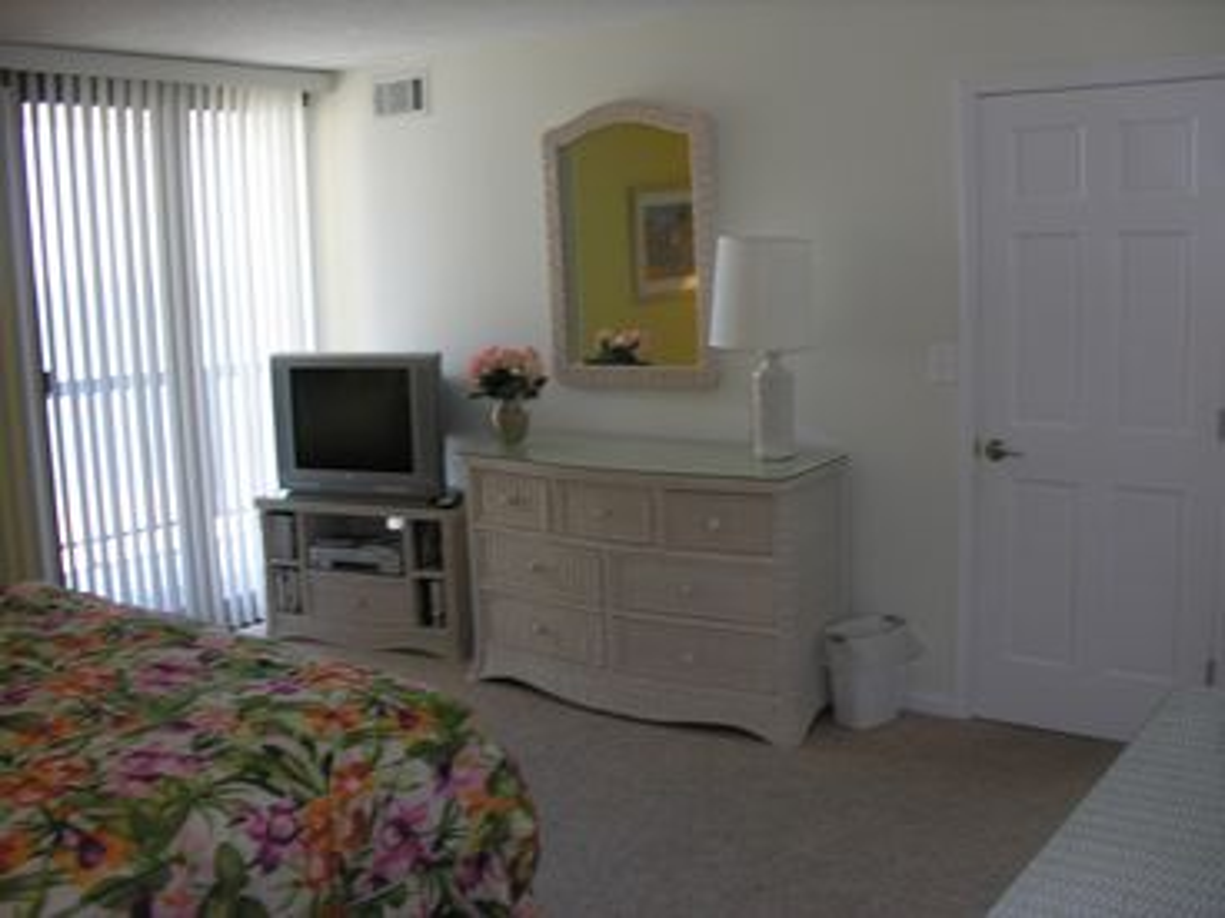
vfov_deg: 40.7
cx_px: 612
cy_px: 459
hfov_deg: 52.6
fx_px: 1239
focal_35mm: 35
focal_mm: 8.9
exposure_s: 1/30
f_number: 2.8
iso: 50
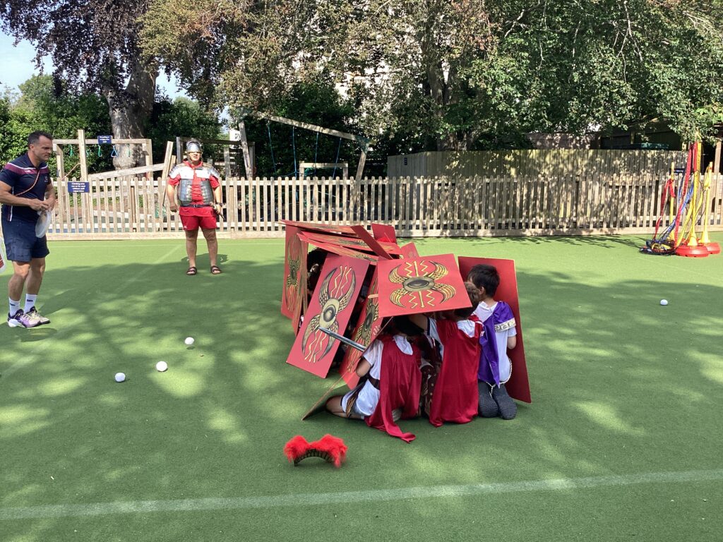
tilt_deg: -9.7
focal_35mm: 31
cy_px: 271
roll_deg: -0.3
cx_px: 362
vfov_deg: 45.4
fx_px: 647
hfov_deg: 58.4
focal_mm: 3.3
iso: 25
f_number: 2.4
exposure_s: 1/407
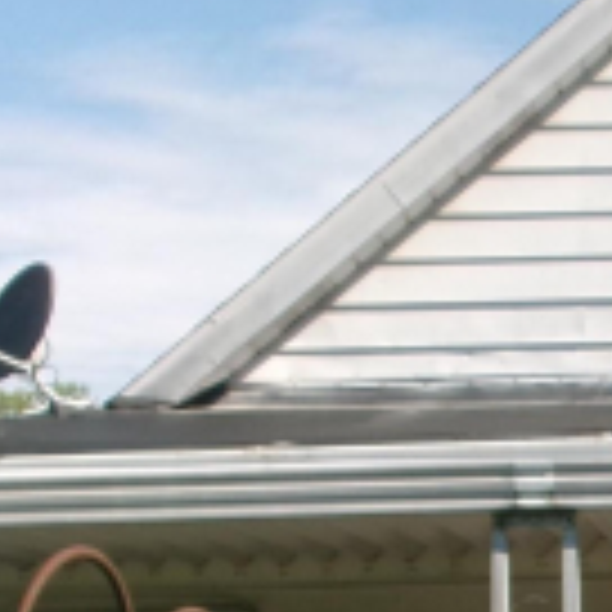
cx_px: 983
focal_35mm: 156
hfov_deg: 10.7
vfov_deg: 11.0
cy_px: 752
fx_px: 3120
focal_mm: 6.4
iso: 100
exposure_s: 1/100
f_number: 11.8
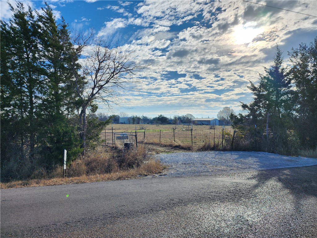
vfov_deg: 58.9
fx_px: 211
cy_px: 119
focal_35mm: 23
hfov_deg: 73.9
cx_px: 158
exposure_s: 1/1453
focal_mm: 6.4
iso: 12
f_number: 1.8
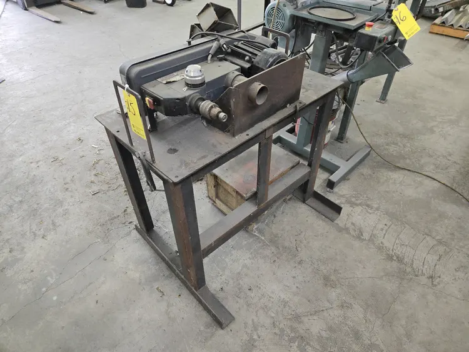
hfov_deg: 73.9
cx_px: 234
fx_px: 312
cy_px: 176
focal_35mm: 23
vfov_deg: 58.9
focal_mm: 5.4
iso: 400
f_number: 1.8
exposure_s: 1/120
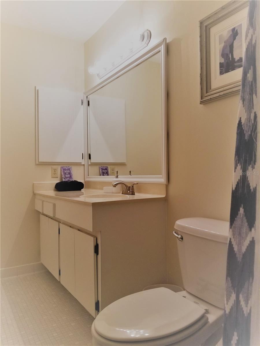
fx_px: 260
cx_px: 130
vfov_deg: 67.3
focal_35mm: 26
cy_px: 173
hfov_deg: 53.1
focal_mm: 4.3
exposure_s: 1/60
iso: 125
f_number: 1.7
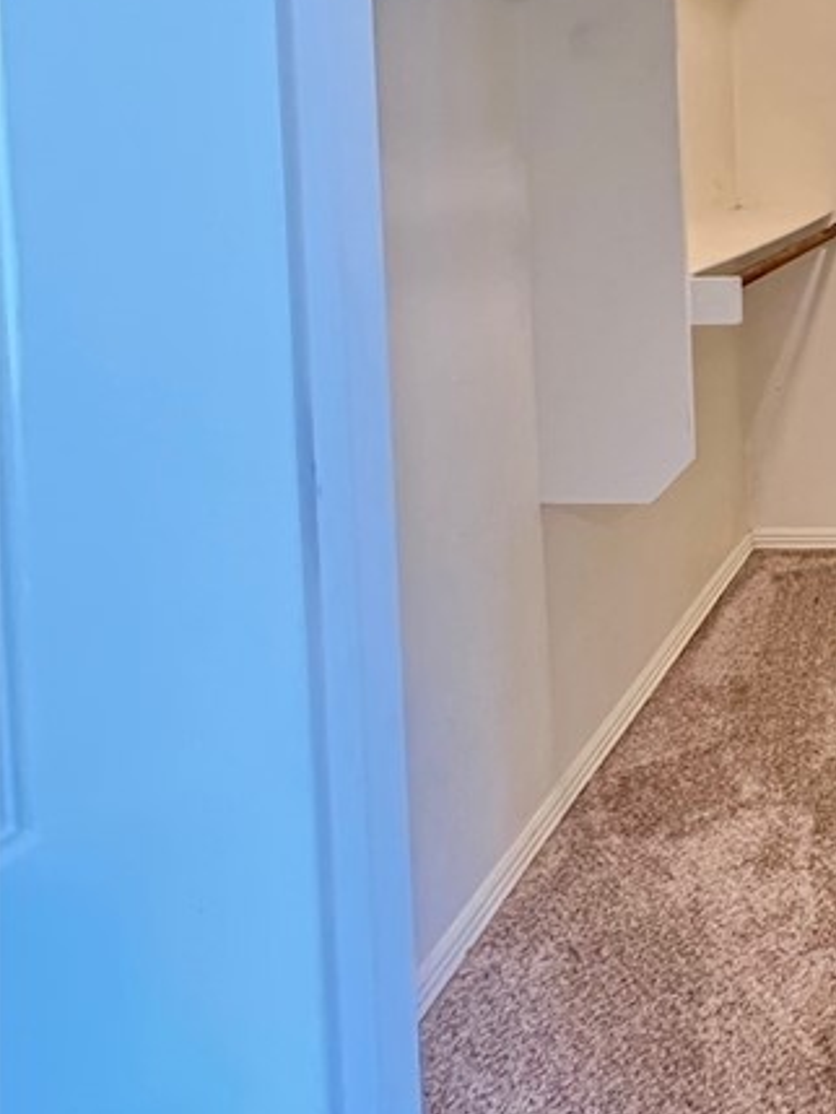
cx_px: 992
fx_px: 998
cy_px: 169
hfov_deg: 36.0
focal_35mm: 31
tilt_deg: -2.2
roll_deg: +1.4
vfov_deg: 53.0
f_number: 1.8
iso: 640
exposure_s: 1/60
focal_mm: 1.57
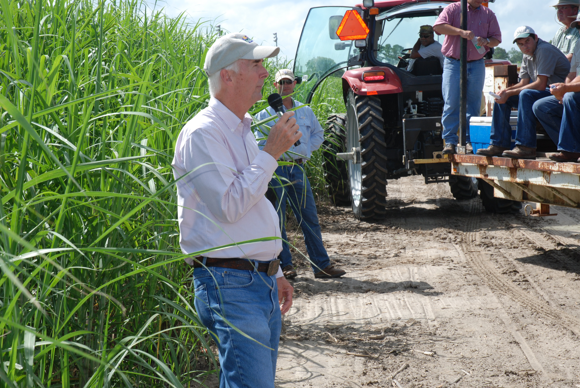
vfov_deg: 35.6
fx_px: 605
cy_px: 194
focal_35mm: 38
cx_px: 290
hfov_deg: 51.2
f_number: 9
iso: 200
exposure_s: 1/200
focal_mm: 25
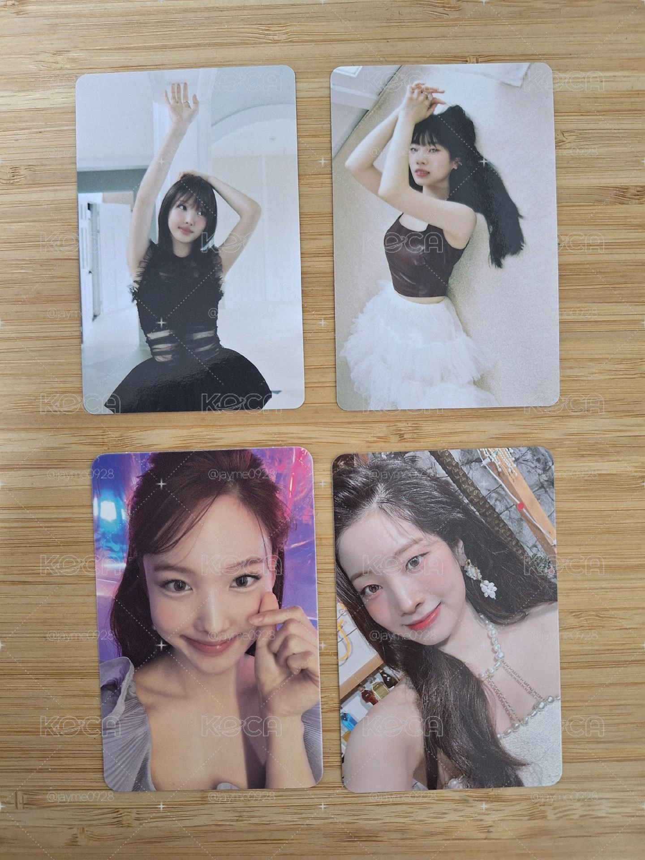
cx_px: 322
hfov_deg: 58.9
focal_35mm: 23
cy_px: 430
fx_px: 571
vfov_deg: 73.9
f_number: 1.8
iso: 250
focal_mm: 5.54
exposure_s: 1/30
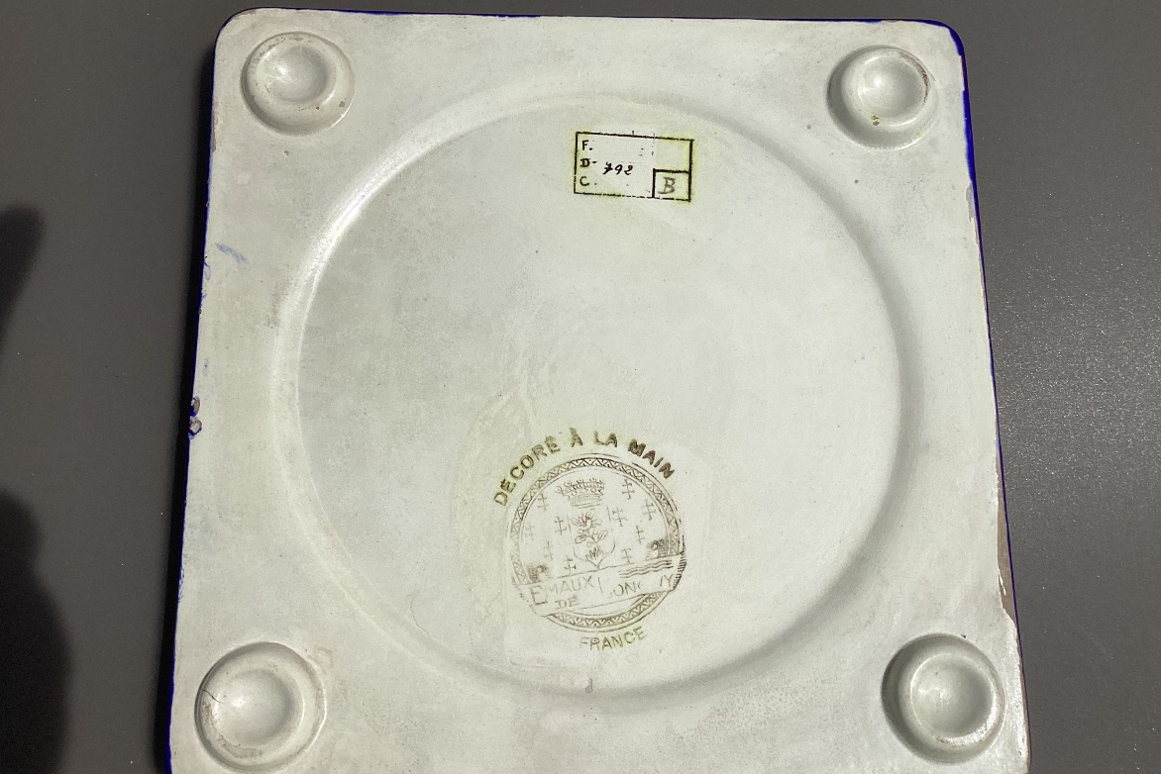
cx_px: 571
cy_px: 395
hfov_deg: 57.2
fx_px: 1064
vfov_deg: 40.0
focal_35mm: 33
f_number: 2.4
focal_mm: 3.3
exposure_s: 1/5435
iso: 25
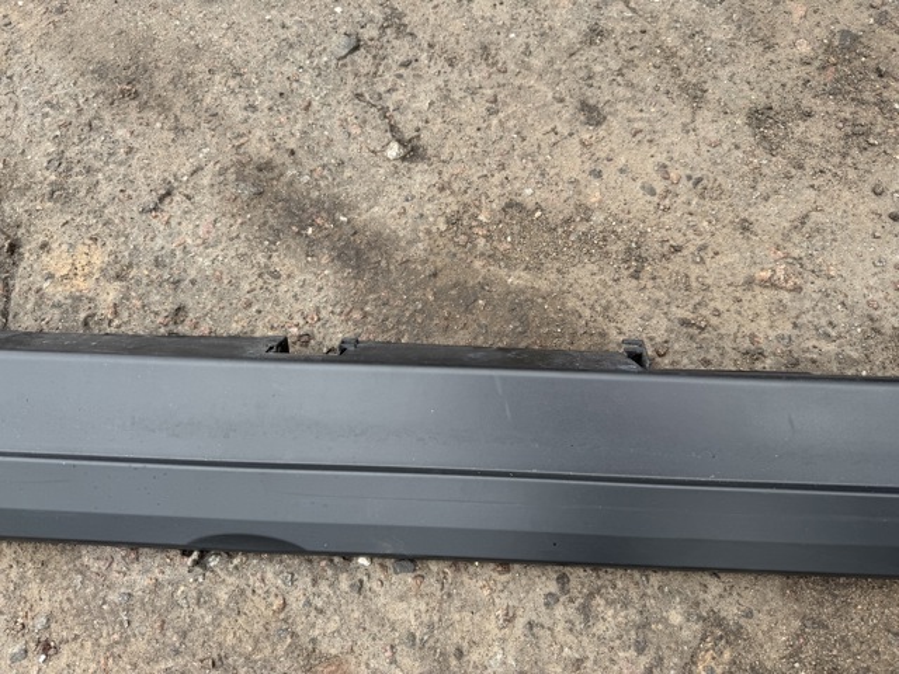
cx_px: 450
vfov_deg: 56.8
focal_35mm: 24
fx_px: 623
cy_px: 337
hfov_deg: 71.6
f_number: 1.78
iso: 80
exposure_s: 1/395
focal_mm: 6.76
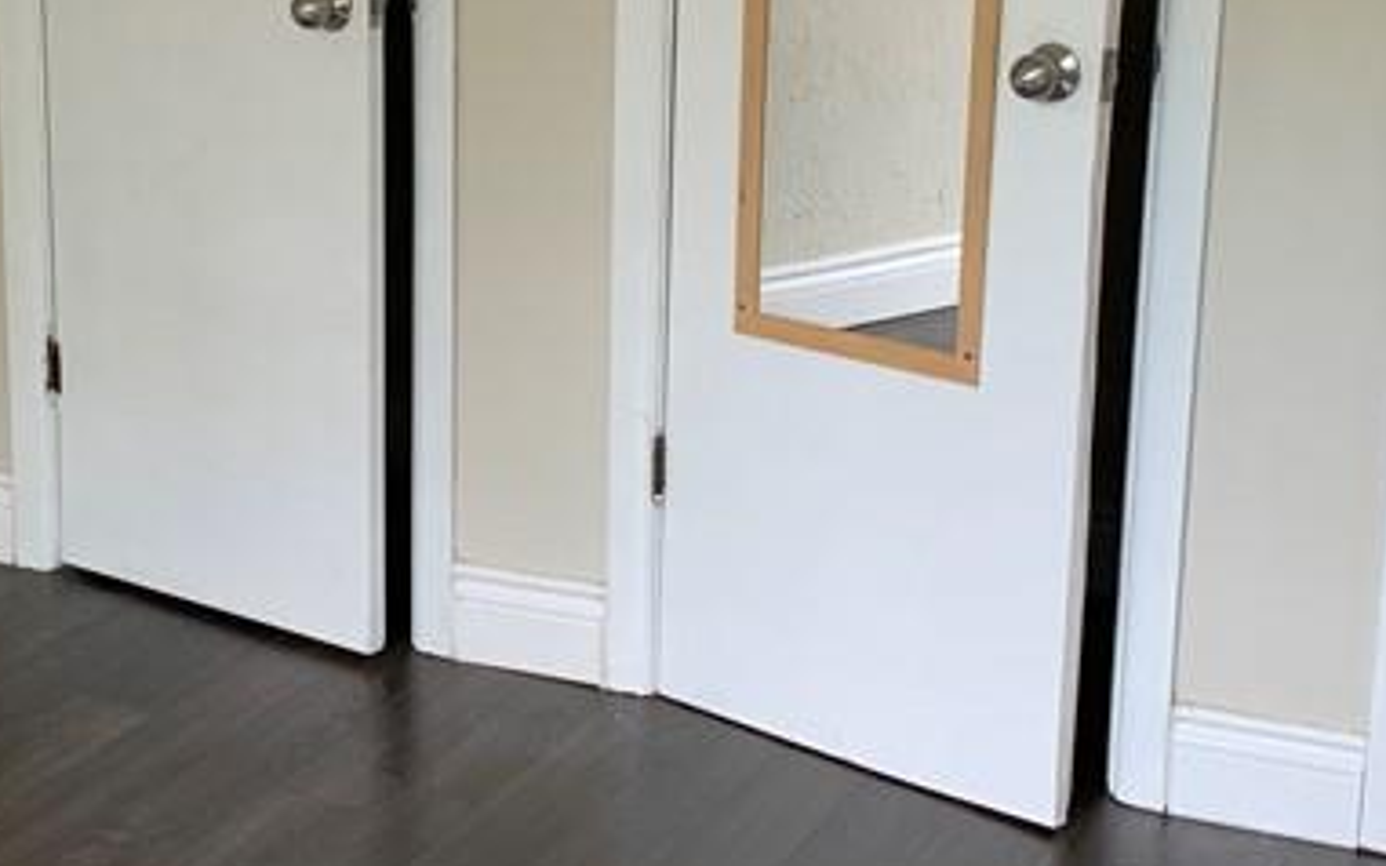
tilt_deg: -15.8
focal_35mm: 74
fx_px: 2795
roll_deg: -0.1
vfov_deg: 17.6
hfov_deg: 27.5
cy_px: 277
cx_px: 353
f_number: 1.8
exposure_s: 1/60
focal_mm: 4.25
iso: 100
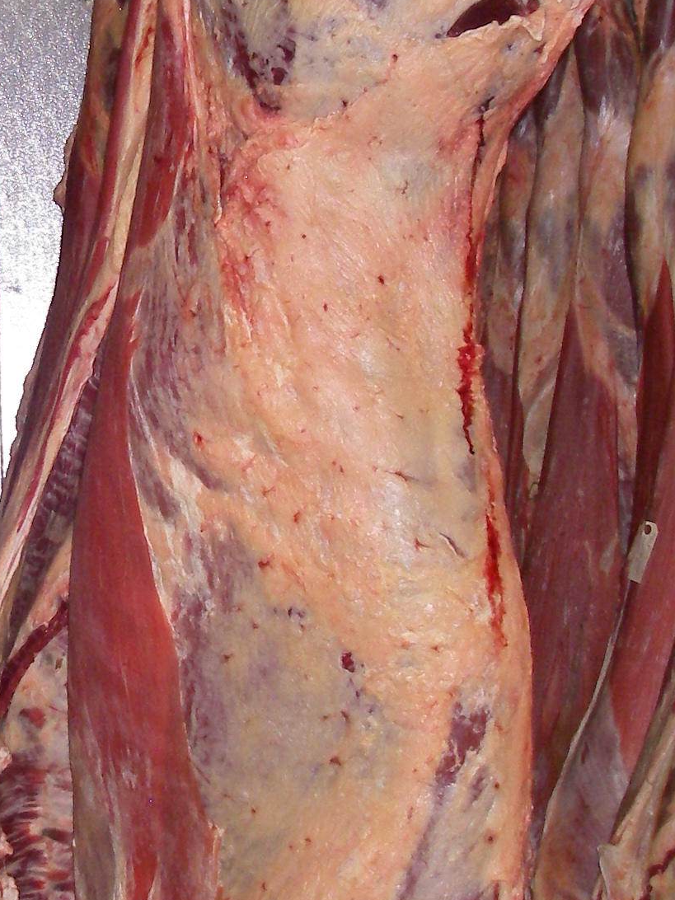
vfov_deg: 20.0
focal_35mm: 98
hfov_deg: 14.8
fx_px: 2548
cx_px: -36
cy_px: 457
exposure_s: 1/40
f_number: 3.3
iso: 200
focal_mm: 6.3
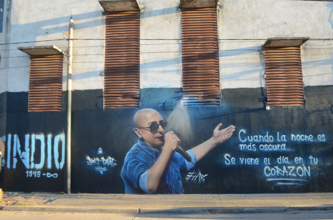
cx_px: 166
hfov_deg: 53.2
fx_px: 332
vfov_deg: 36.7
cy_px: 110
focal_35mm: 36
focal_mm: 24
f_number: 4
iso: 100
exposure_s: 1/100
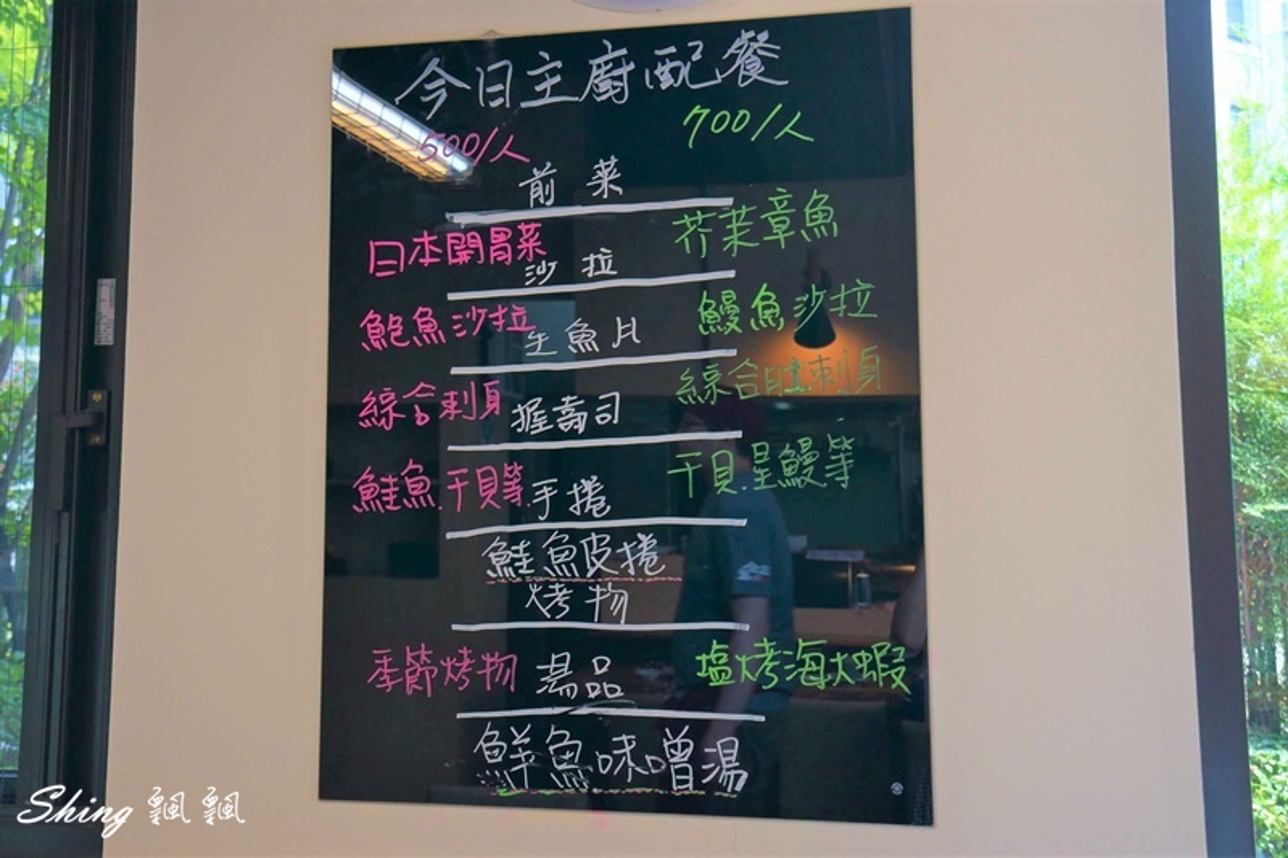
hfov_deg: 58.7
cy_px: 429
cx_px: 644
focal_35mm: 32
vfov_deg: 41.1
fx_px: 1145
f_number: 5
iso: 1000
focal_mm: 32
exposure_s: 1/100
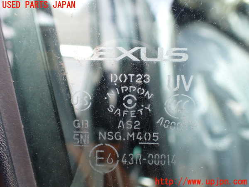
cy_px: 94
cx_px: 124
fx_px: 216
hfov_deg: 60.0
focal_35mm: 30
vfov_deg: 46.8
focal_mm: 5.4
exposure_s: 1/125
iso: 160
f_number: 2.3
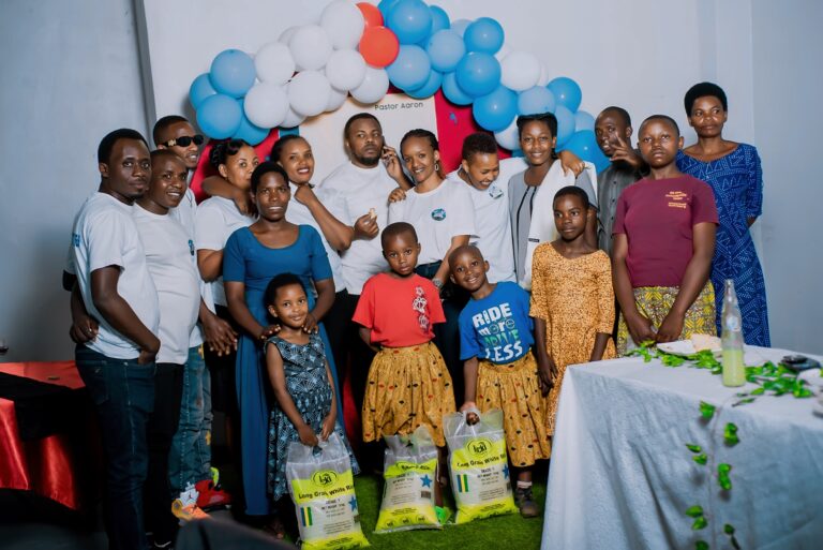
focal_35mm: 50
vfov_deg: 27.0
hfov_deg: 39.6
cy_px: 275
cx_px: 412
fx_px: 1144
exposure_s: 1/160
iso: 500
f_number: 2.8
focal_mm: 50
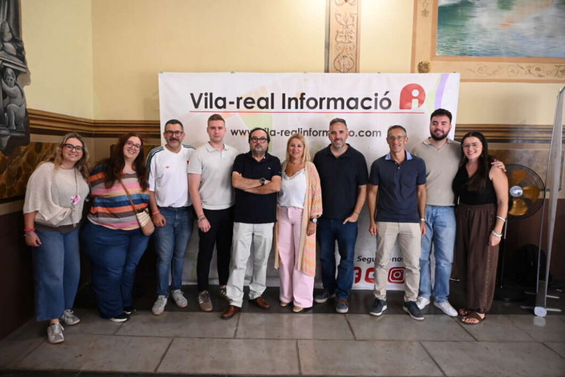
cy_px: 188
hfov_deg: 73.7
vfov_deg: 53.1
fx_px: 377
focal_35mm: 24
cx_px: 282
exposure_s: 1/320
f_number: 4
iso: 6400
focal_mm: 24
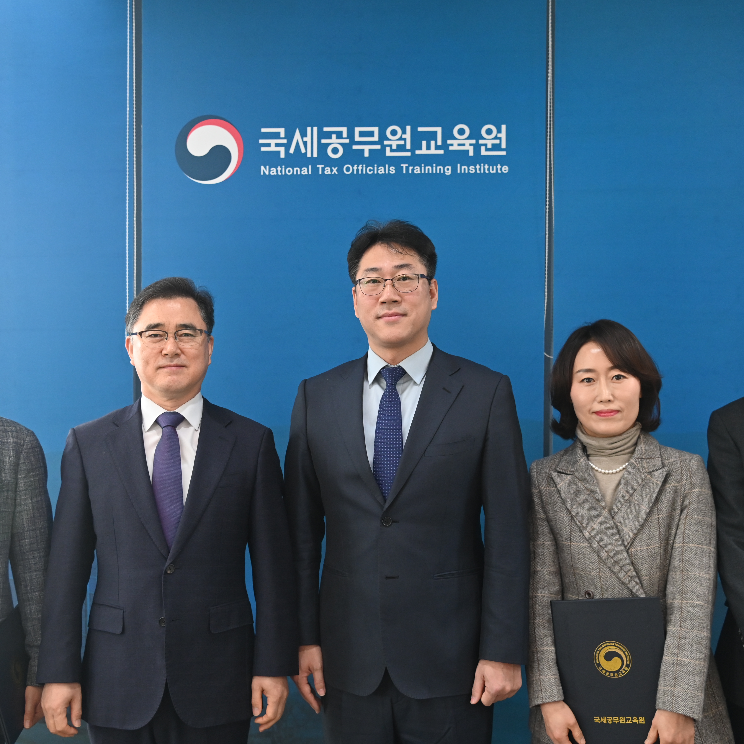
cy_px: 371
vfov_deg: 40.9
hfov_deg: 40.9
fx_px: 997
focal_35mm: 41
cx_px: 344
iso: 1800
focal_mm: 32
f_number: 4
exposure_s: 1/125
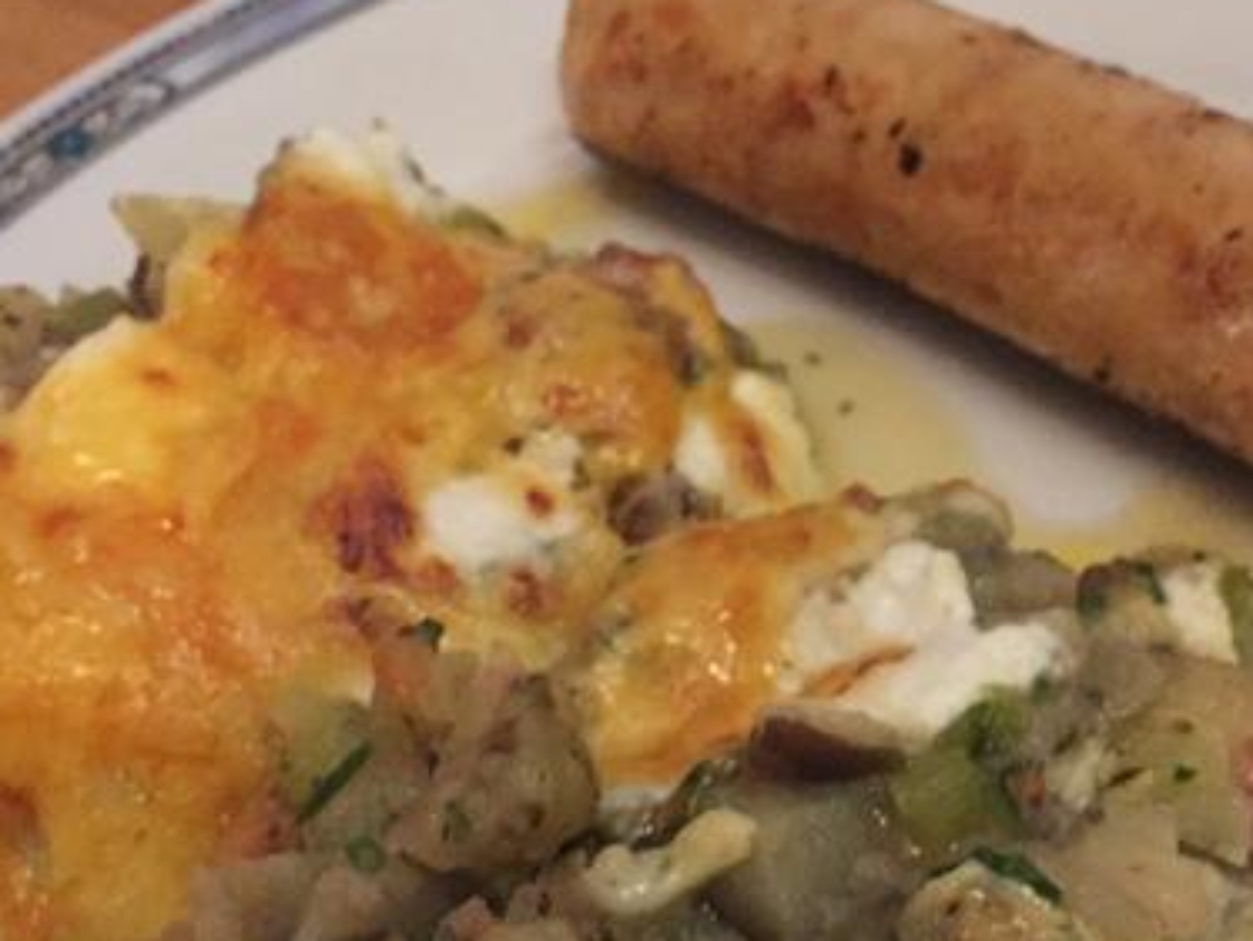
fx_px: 2246
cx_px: 777
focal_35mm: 62
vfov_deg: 23.5
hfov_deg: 31.1
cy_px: 693
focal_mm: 4.15
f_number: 2.2
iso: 500
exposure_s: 1/17
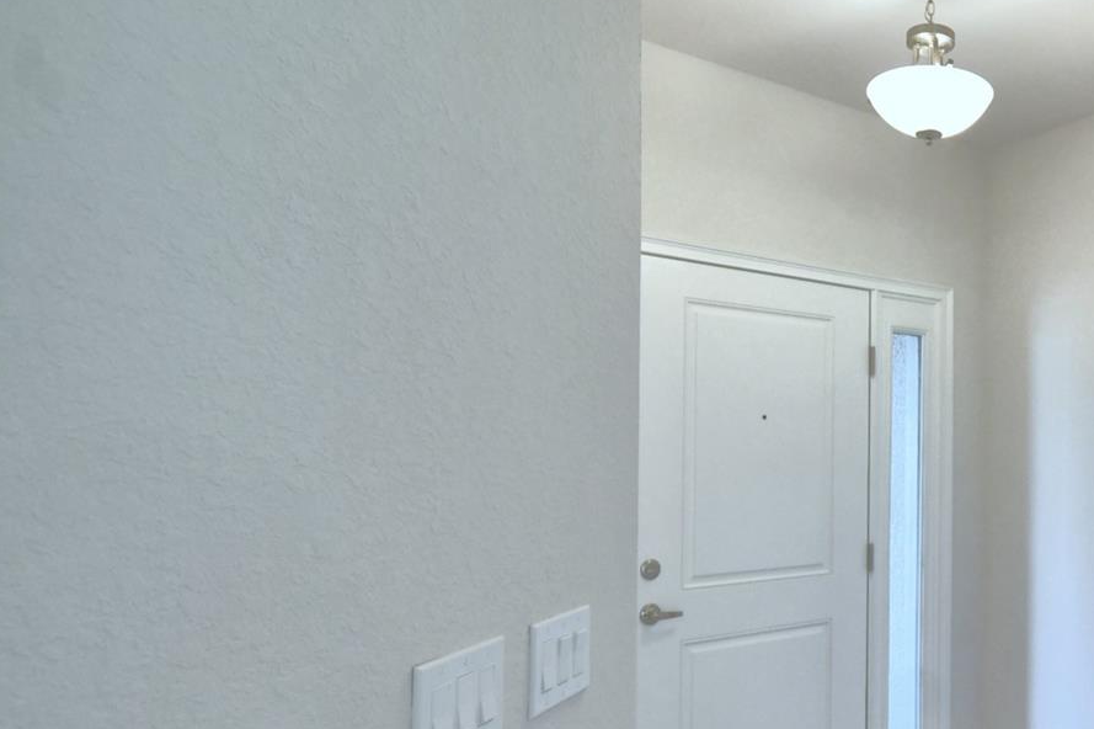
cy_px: 442
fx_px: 820
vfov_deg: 47.6
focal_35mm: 27
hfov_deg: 59.8
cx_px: 934
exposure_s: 1/80
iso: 400
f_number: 4.5
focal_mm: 10
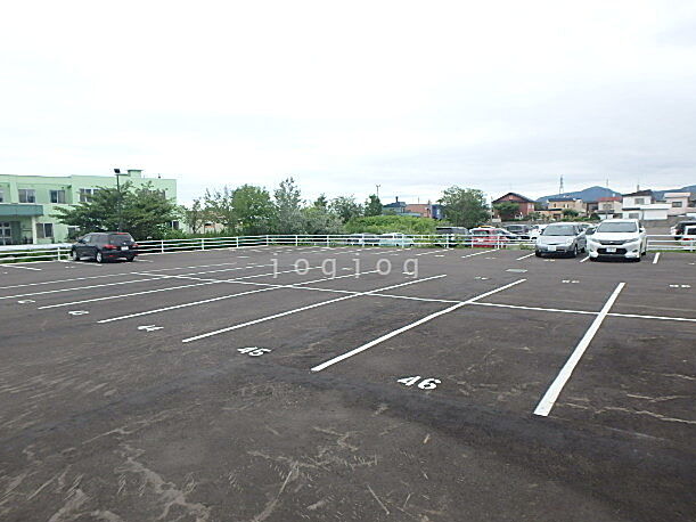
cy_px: 264
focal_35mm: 22
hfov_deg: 76.4
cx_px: 346
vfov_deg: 61.1
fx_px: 442
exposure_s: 1/200
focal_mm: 3.7
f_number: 3.5
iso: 125
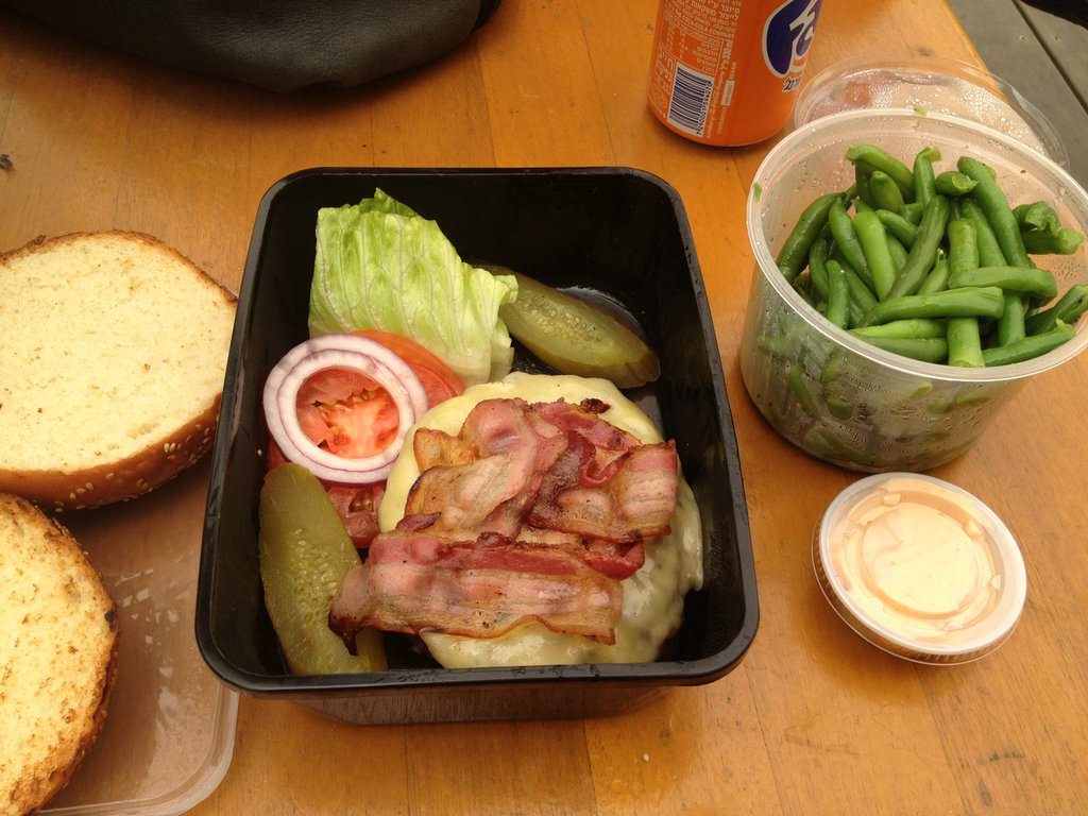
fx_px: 1100
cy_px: 408
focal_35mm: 35
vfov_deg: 40.7
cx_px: 544
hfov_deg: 52.6
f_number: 2.4
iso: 50
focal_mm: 4.28
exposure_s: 1/708
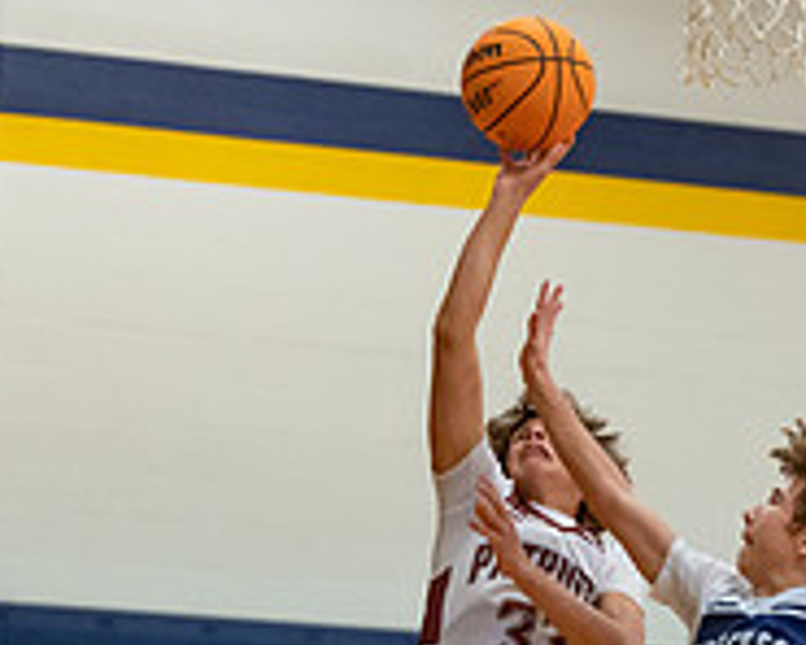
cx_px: 680
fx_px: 4914
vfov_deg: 7.5
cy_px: 530
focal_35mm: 206
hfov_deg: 9.3
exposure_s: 1/1000
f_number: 2.8
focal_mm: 70
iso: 4000
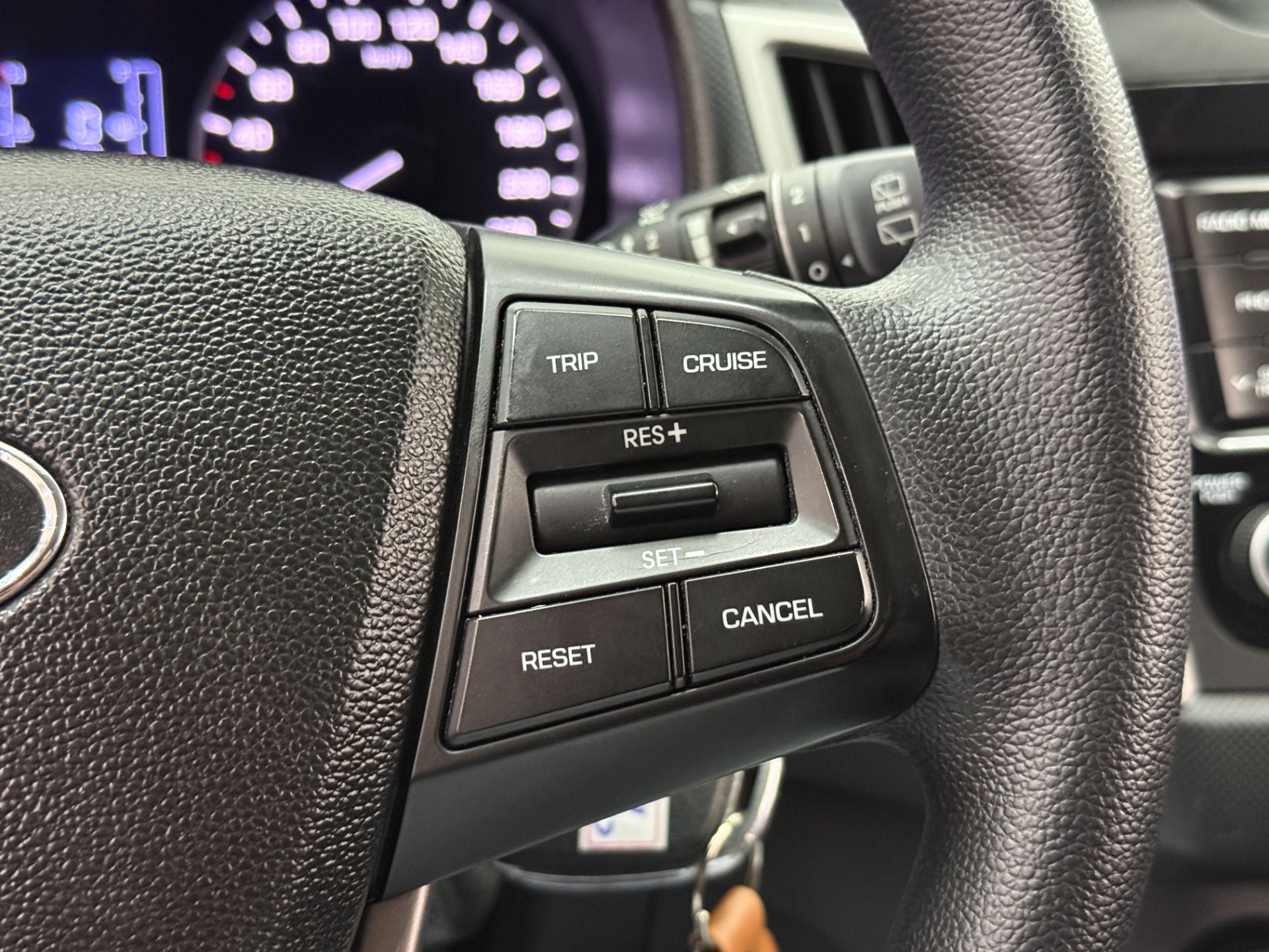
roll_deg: -1.1
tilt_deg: -23.2
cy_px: 476
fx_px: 1760
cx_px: 634
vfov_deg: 30.3
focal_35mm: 48
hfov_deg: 39.7
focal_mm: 6.76
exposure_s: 1/30
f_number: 1.78
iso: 640
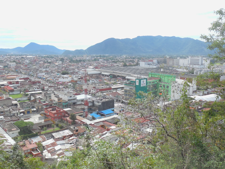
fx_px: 221
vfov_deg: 41.8
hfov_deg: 54.0
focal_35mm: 34
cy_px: 84
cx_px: 112
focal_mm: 6
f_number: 3.9
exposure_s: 1/640
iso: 125
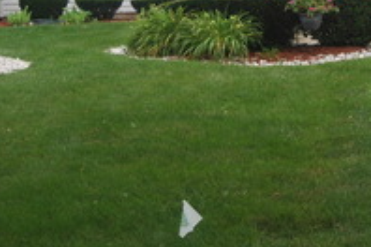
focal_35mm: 112
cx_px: 294
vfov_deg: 12.0
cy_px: -41
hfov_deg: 18.2
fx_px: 1150
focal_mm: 23
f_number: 5.6
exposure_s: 1/125
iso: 100
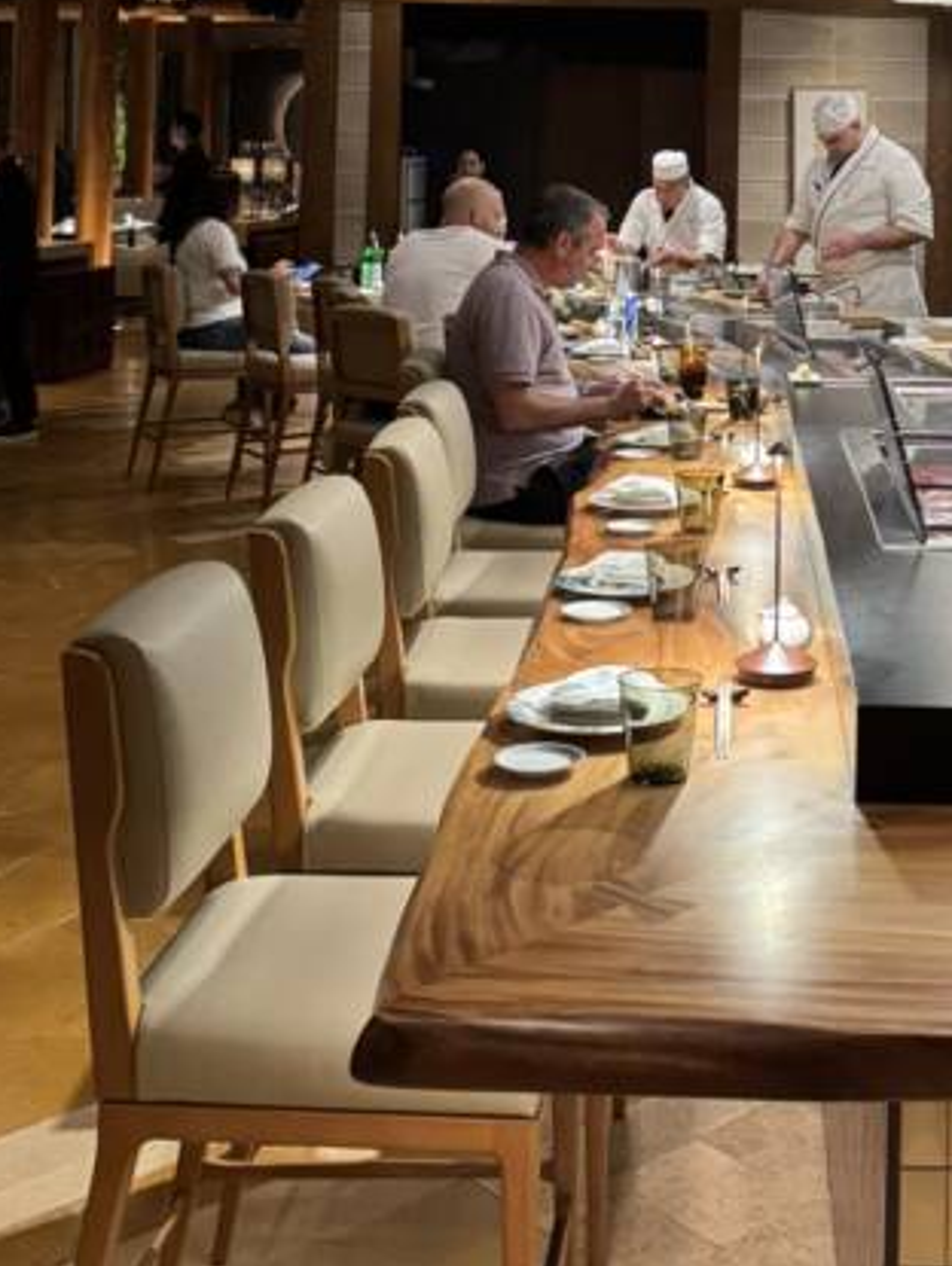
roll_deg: -1.4
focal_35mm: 52
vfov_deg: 34.6
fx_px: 1904
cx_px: 767
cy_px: 107
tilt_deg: +1.4
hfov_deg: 27.5
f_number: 1.78
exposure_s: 1/41
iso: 800
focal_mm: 6.76
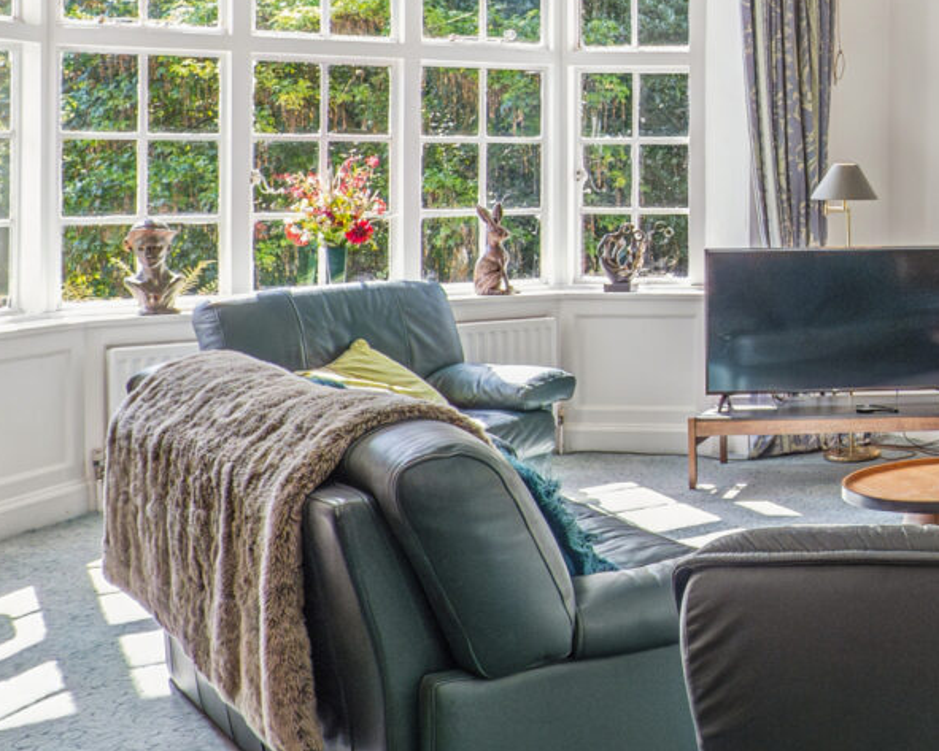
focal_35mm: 52
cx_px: 1212
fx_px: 1445
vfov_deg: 28.4
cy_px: 134
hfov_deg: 29.3
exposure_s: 1/100
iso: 1250
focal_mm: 16
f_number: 8
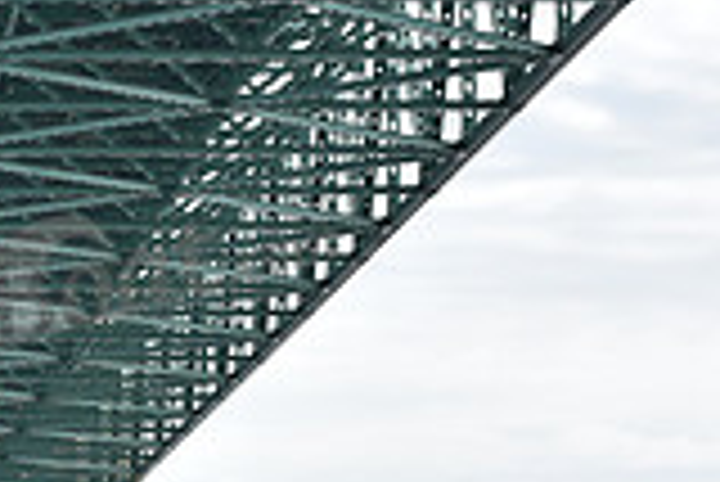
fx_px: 5084
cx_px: -526
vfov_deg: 5.4
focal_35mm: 254
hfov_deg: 7.9
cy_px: 606
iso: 250
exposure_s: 1/800
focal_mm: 70
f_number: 6.3
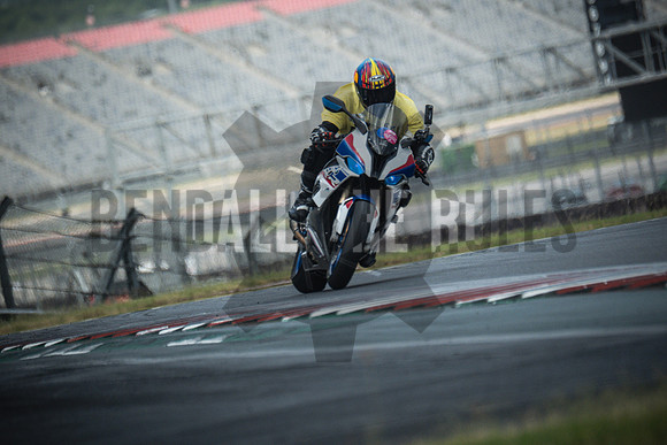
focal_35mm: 600
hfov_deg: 3.4
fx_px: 11119
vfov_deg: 2.3
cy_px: 222
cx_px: 334
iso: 1000
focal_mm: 400
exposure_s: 1/2000
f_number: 5.6
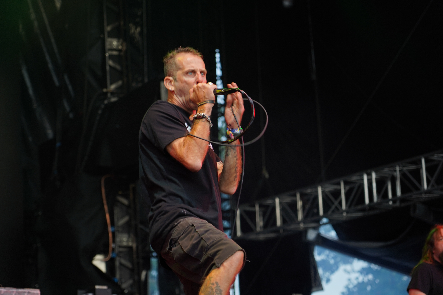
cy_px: 148
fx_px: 1292
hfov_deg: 19.5
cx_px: 222
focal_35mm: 105
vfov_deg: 13.0
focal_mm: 105
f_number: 4
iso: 250
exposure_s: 1/125
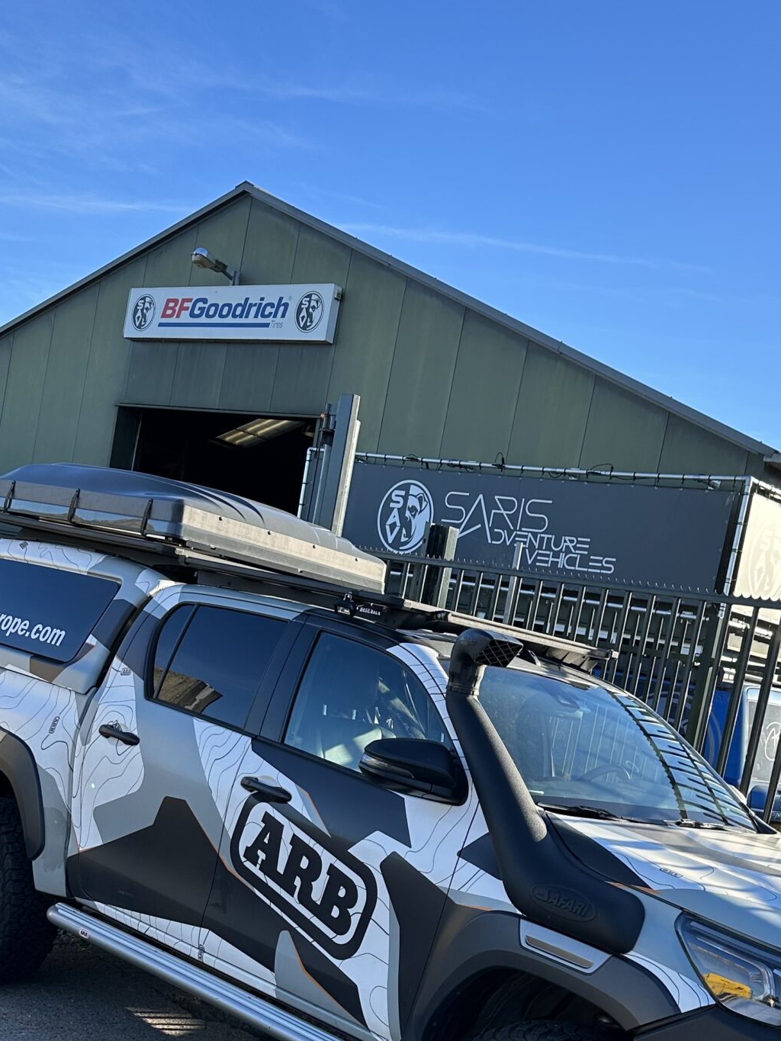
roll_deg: -11.2
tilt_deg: -4.2
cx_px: 471
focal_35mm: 45
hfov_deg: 32.1
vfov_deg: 41.1
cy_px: 758
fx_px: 1353
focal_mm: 6.86
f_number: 1.78
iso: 80
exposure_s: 1/1949
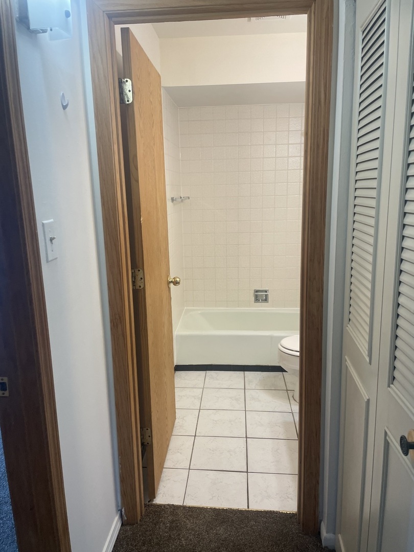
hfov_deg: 53.1
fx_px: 415
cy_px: 276
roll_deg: +2.2
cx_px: 207
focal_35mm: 26
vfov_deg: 67.3
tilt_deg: -8.9
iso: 125
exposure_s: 1/120
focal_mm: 4.2
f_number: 1.6
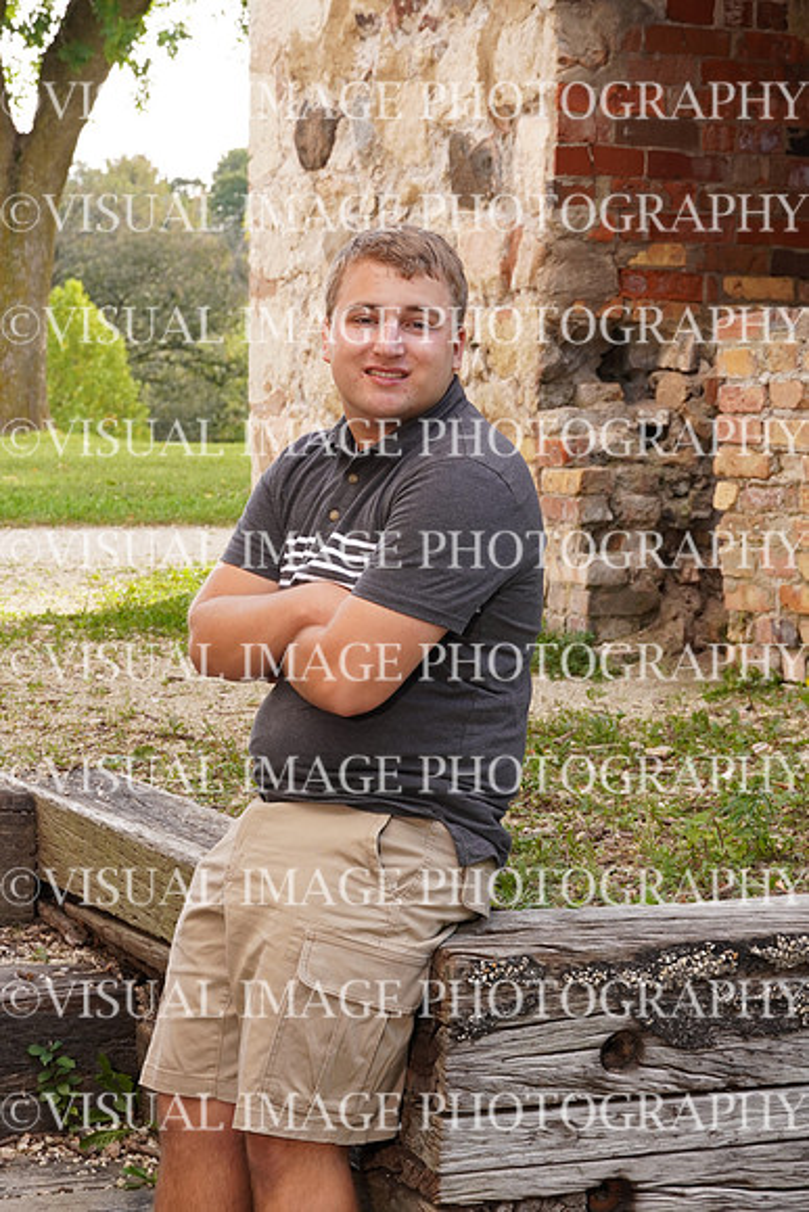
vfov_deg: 23.0
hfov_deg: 15.5
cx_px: 404
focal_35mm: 88
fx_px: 2981
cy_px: 606
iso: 400
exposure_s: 1/100
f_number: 8
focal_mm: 59
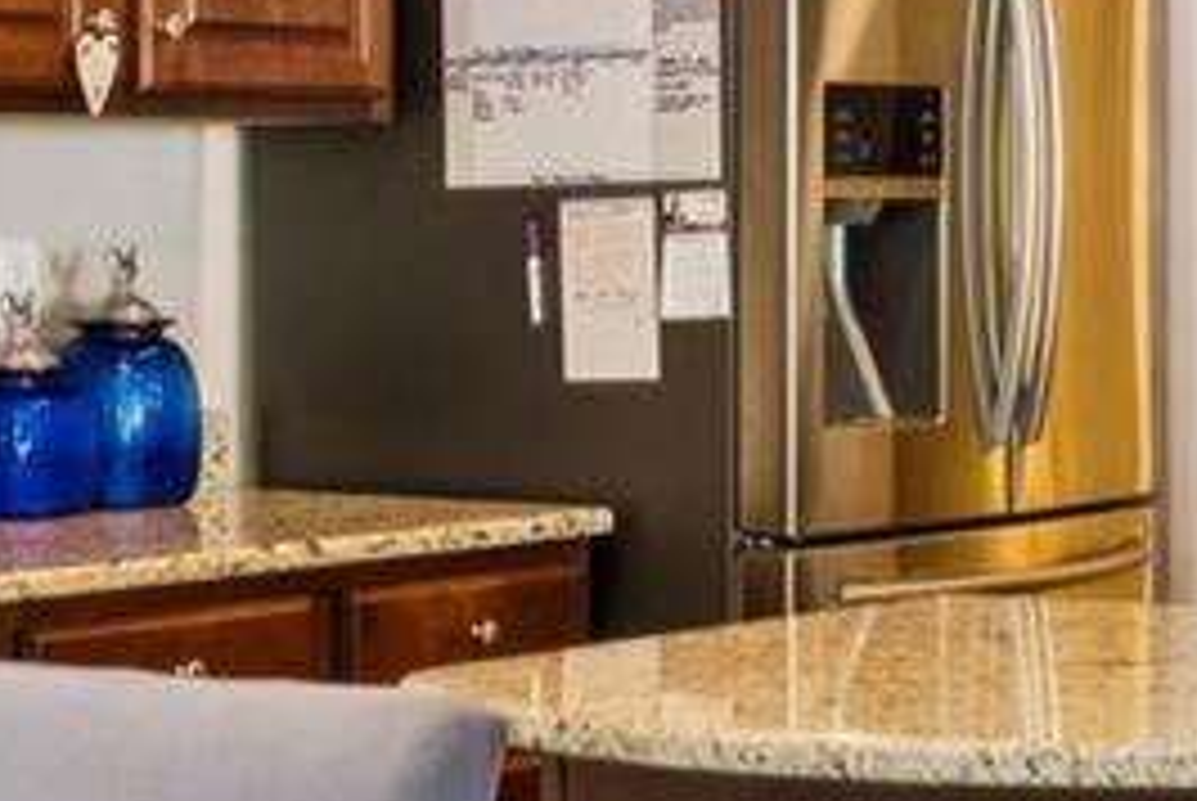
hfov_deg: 16.0
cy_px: 272
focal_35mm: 127
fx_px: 4222
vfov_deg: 10.8
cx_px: 1026
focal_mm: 16.5
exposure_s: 1/1.25
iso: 200
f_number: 13
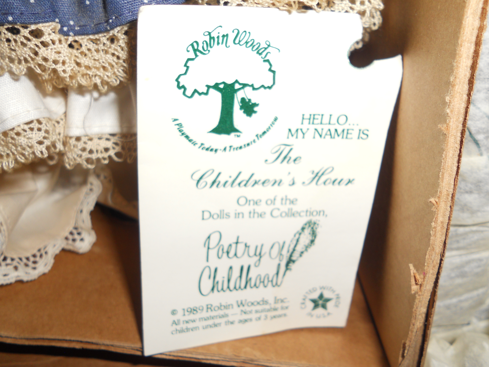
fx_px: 452
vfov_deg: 44.2
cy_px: 184
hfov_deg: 56.8
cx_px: 244
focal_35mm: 32
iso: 80
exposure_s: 1/25
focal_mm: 5.8
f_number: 8.8
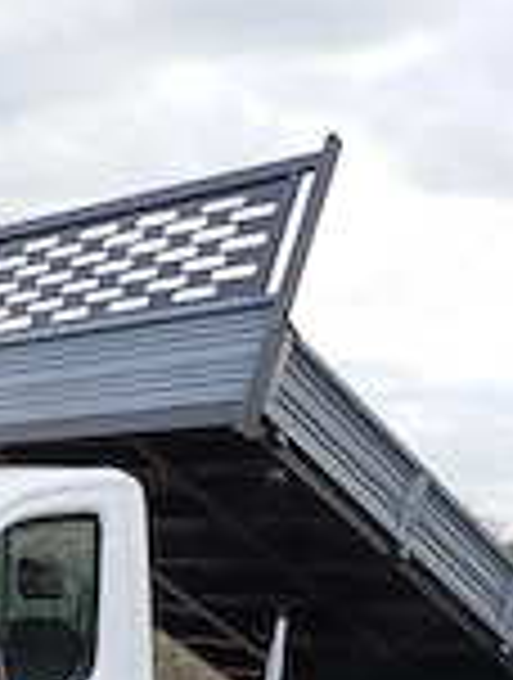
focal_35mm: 74
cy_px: 662
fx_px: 1456
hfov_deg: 19.3
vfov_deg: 25.1
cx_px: -18
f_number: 1.8
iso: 100
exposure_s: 1/167
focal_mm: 4.27
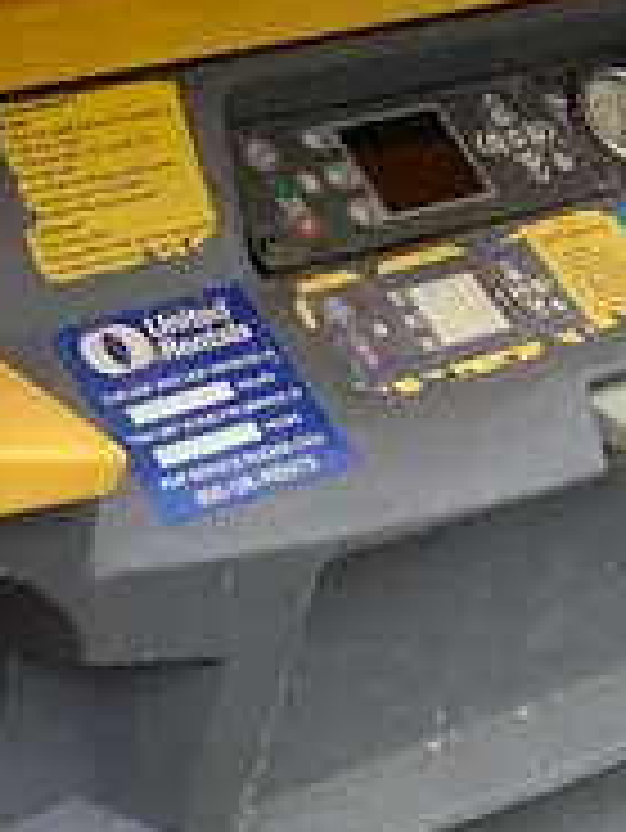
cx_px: -288
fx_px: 2481
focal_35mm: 103
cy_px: 483
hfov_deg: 13.6
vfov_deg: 19.1
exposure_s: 1/527
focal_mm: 4.25
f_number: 1.8
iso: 32
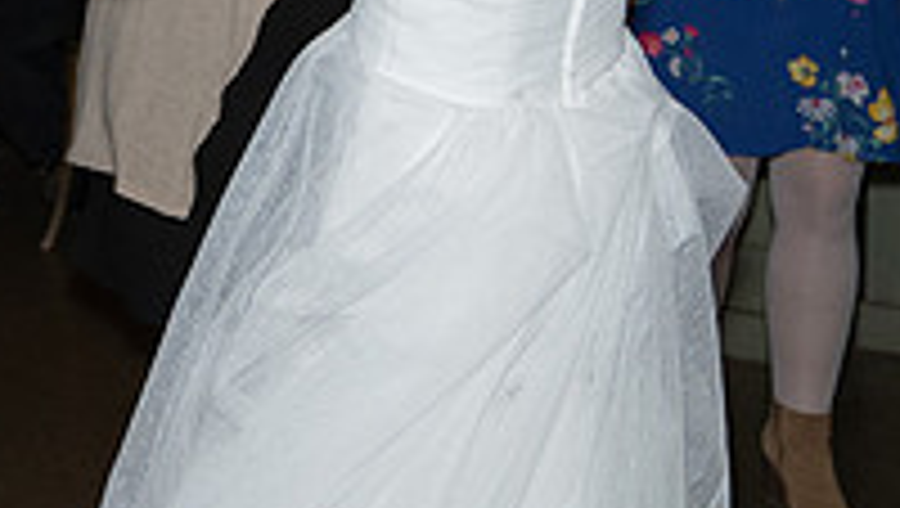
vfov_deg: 12.9
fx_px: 2102
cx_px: 122
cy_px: -317
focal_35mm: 88
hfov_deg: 23.6
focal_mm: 29
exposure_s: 1/250
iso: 2500
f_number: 2.8
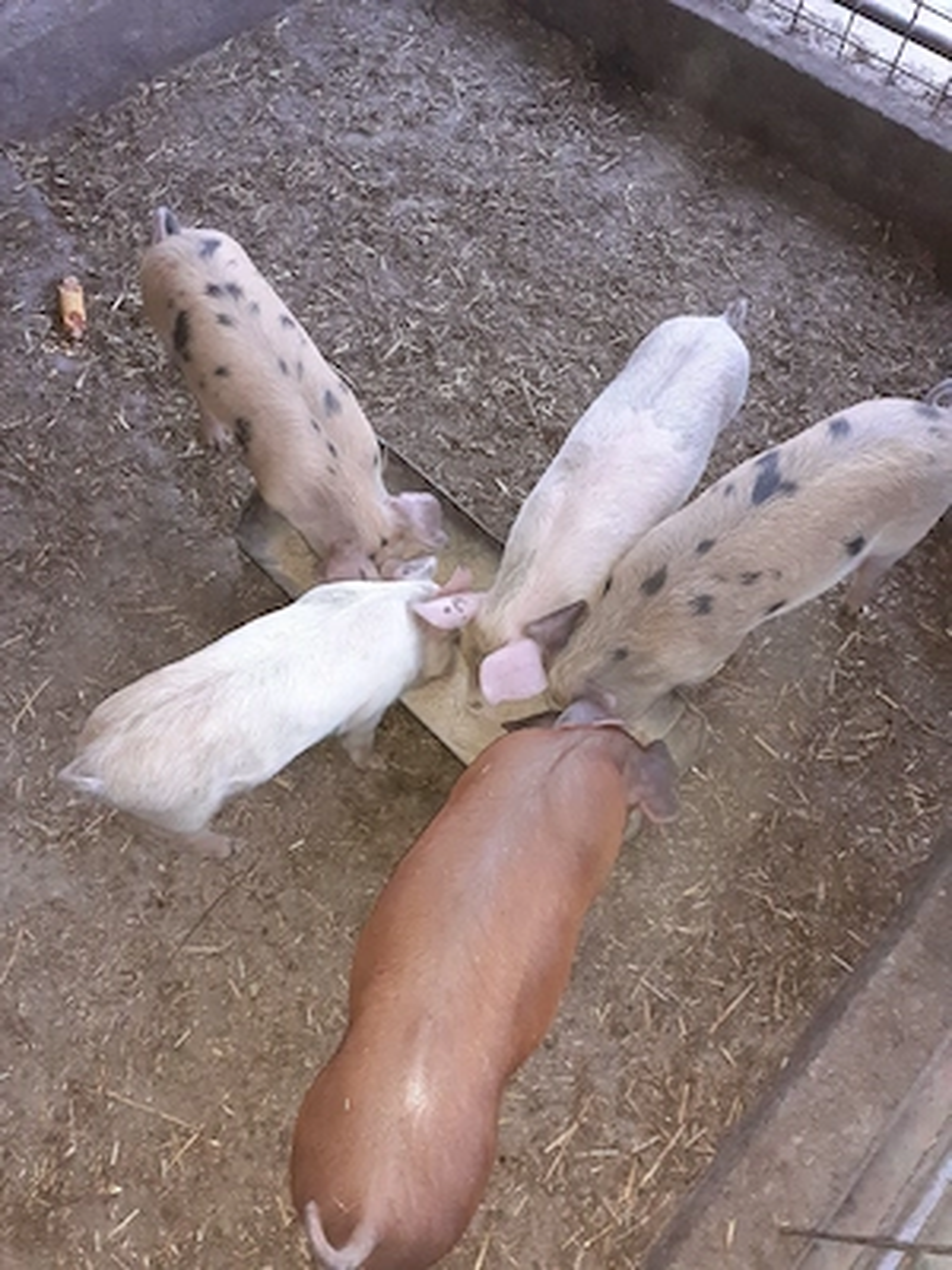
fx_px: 990
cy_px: 635
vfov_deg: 65.3
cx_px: 476
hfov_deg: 51.4
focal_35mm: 27
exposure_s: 1/25
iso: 400
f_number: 1.9
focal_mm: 3.6
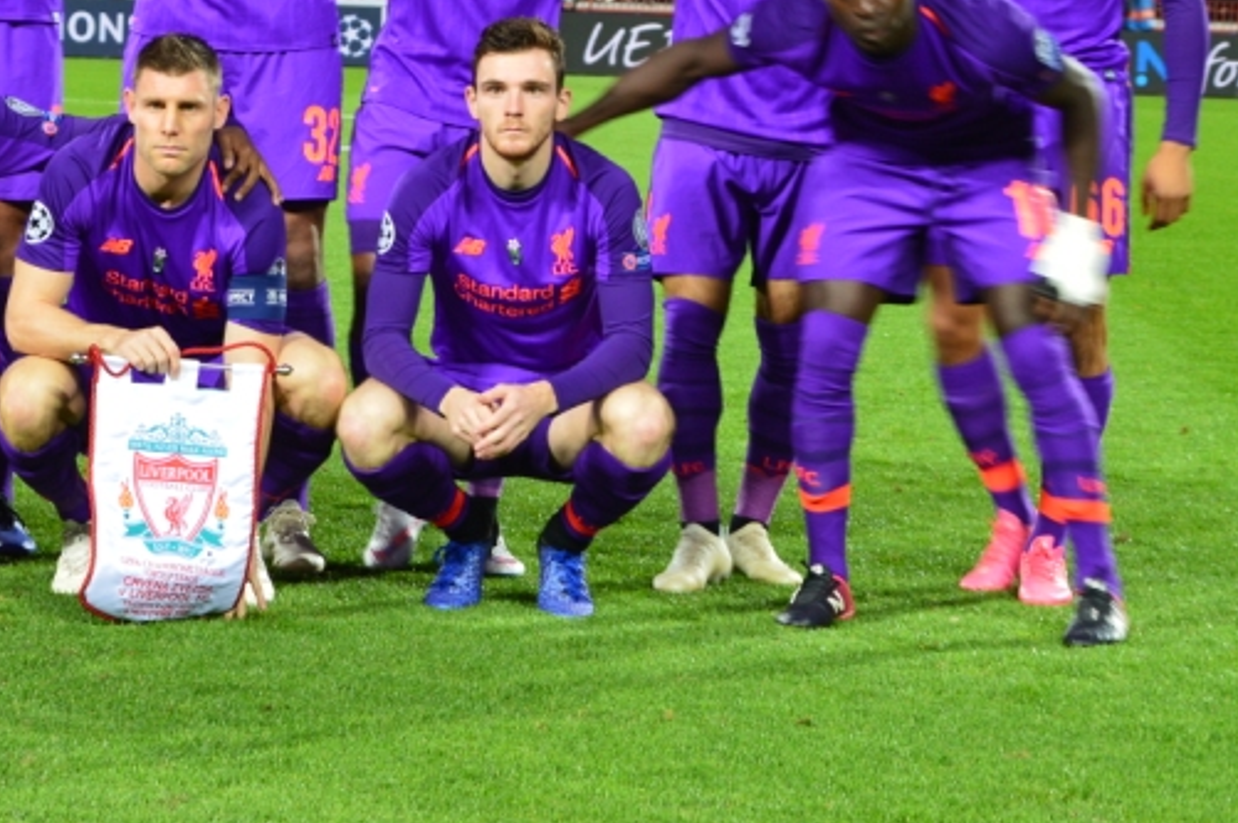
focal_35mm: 135
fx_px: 4638
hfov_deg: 15.1
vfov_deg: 10.1
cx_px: 287
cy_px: -16
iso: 400
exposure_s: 1/25
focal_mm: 44
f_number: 7.1
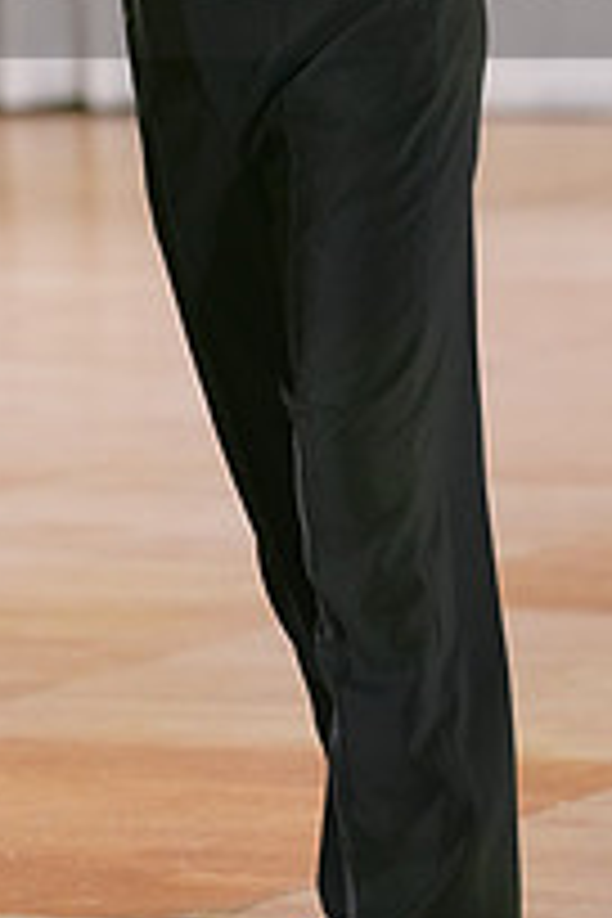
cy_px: -90
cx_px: 151
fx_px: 12112
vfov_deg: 4.3
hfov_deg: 2.9
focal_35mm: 475
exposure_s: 1/500
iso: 2500
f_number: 2.8
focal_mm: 167
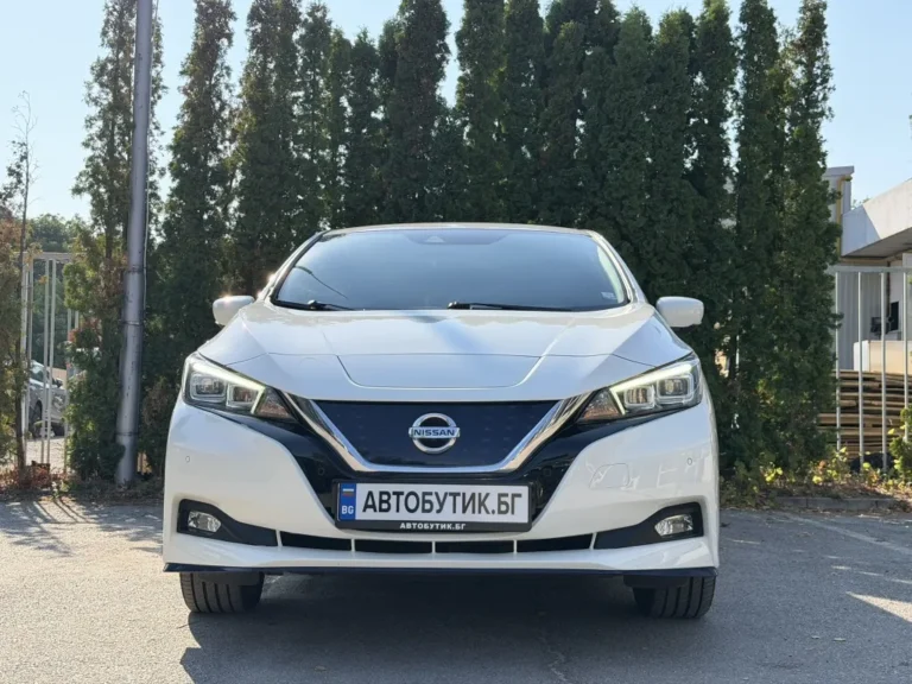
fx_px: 1265
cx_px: 456
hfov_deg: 39.7
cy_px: 342
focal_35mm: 48
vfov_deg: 30.3
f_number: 1.78
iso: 100
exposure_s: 1/4587
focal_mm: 6.76
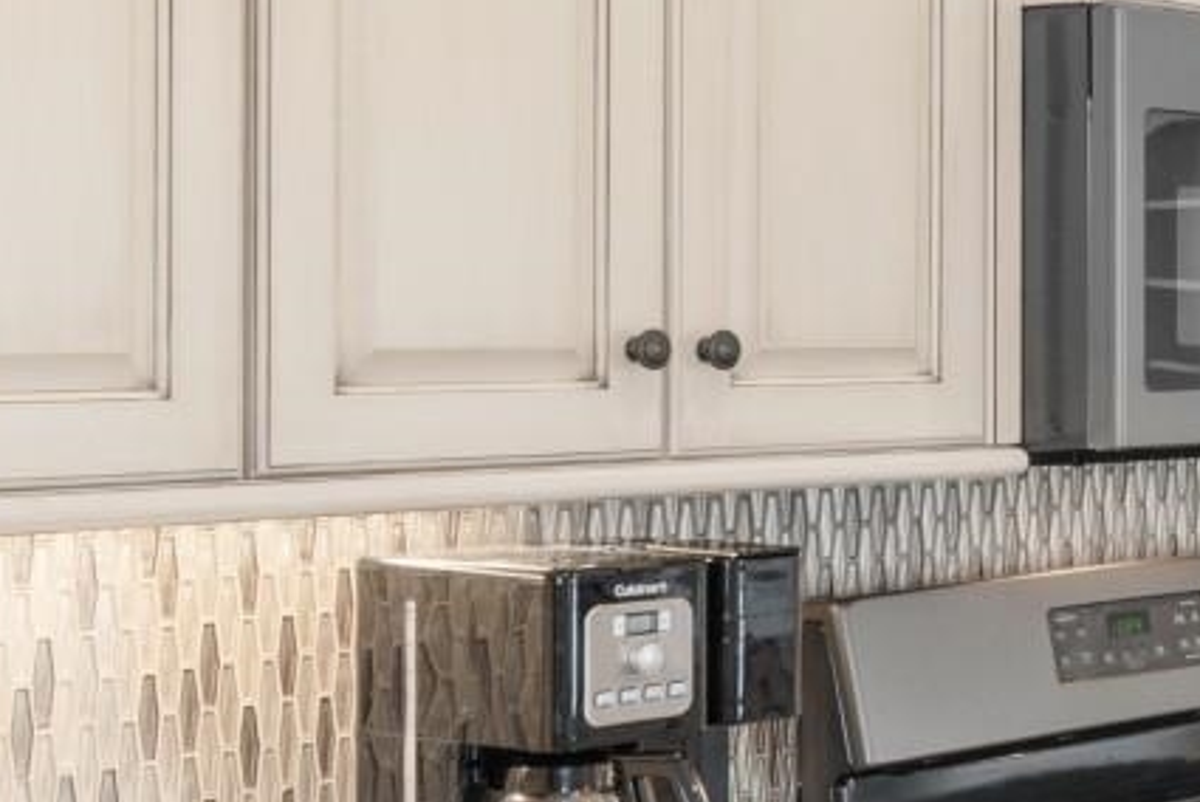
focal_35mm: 80
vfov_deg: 17.1
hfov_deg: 22.5
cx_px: 1576
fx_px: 2668
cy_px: 274
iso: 100
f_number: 5
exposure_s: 1.6
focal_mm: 14
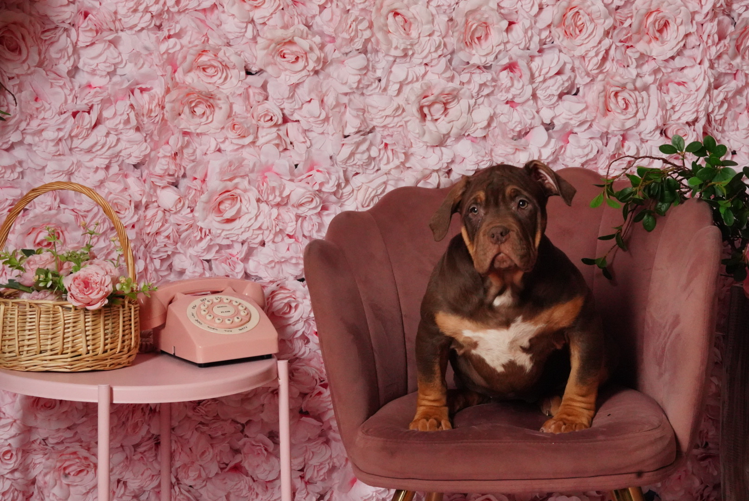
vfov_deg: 16.1
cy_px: 250
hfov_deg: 23.9
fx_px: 1770
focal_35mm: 85
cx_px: 374
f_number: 11
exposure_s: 1/250
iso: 12800
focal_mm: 85
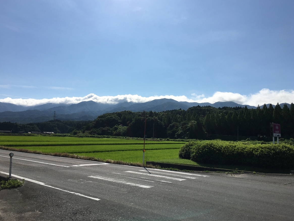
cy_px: 108
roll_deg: -1.4
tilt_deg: +6.7
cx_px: 151
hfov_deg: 60.0
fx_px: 255
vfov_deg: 46.8
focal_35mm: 30
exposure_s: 1/4049
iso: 25
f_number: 2.2
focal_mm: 4.15
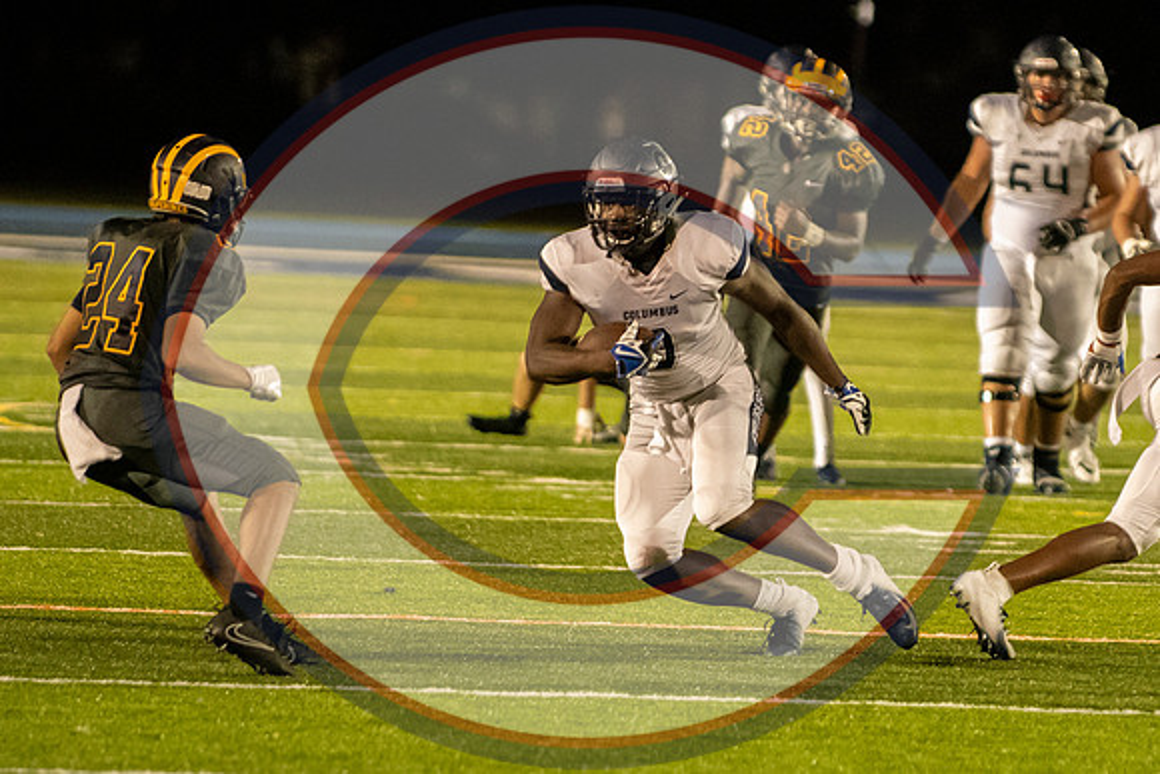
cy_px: 440
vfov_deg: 3.1
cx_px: 815
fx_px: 14425
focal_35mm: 448
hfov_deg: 4.6
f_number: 2.8
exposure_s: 1/1250
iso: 10000
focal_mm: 200
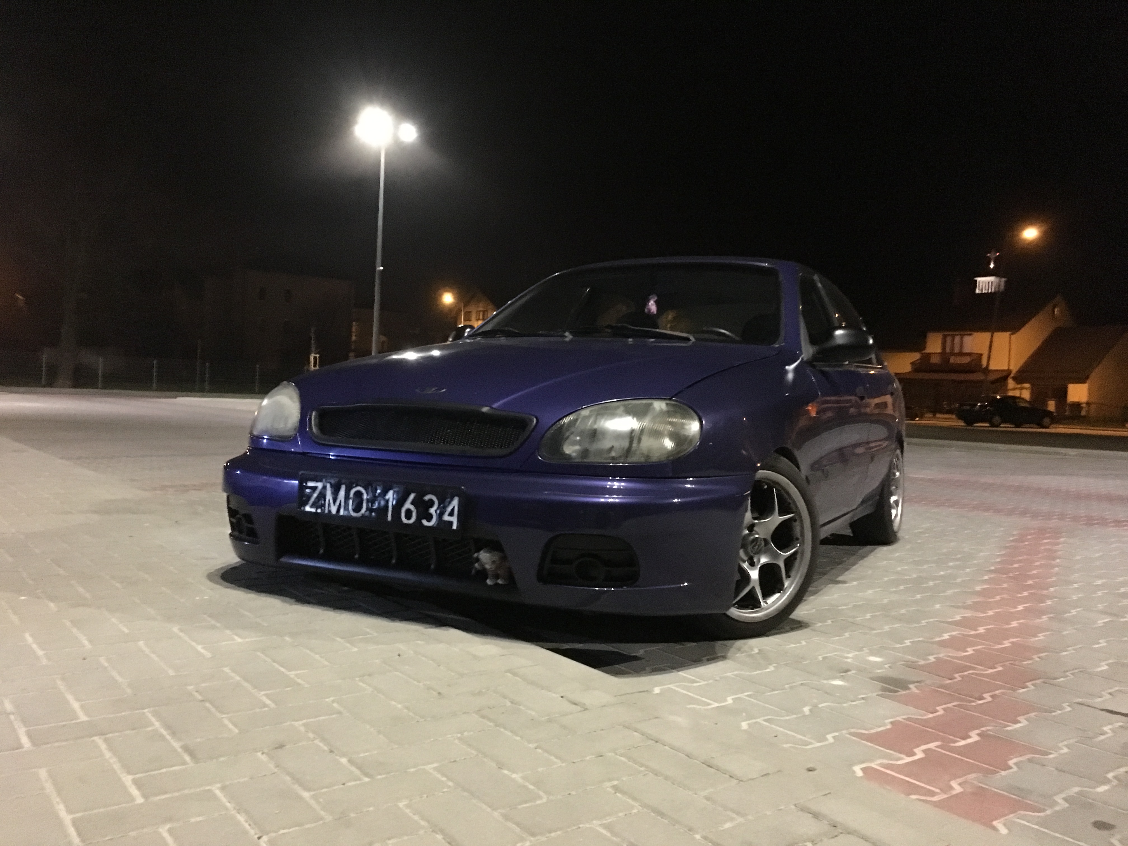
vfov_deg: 48.2
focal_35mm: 29
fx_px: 945
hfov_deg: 61.7
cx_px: 564
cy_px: 423
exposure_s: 1/17
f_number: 2.2
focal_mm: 4.15
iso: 1000
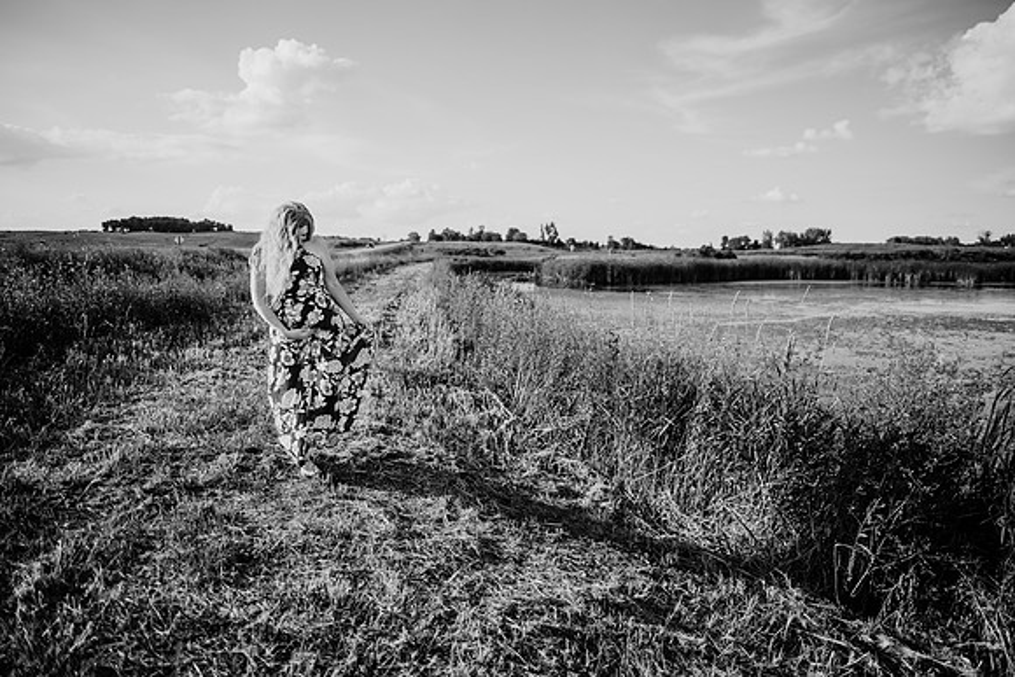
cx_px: 508
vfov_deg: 53.2
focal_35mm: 24
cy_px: 338
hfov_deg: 73.7
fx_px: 677
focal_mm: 24
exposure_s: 1/1600
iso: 100
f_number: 2.2
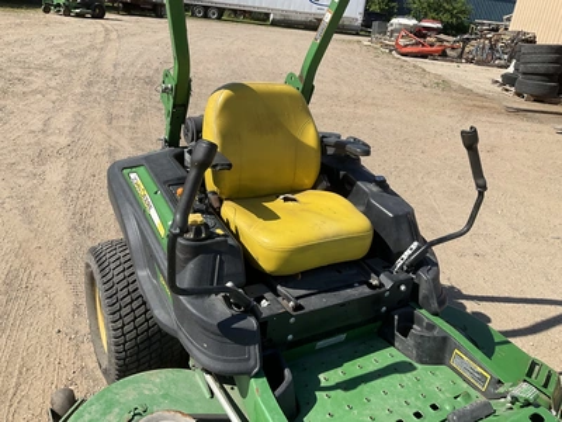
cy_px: 211
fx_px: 471
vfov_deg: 48.2
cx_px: 281
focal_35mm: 29
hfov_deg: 61.7
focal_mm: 3
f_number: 1.8
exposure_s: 1/1730
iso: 25
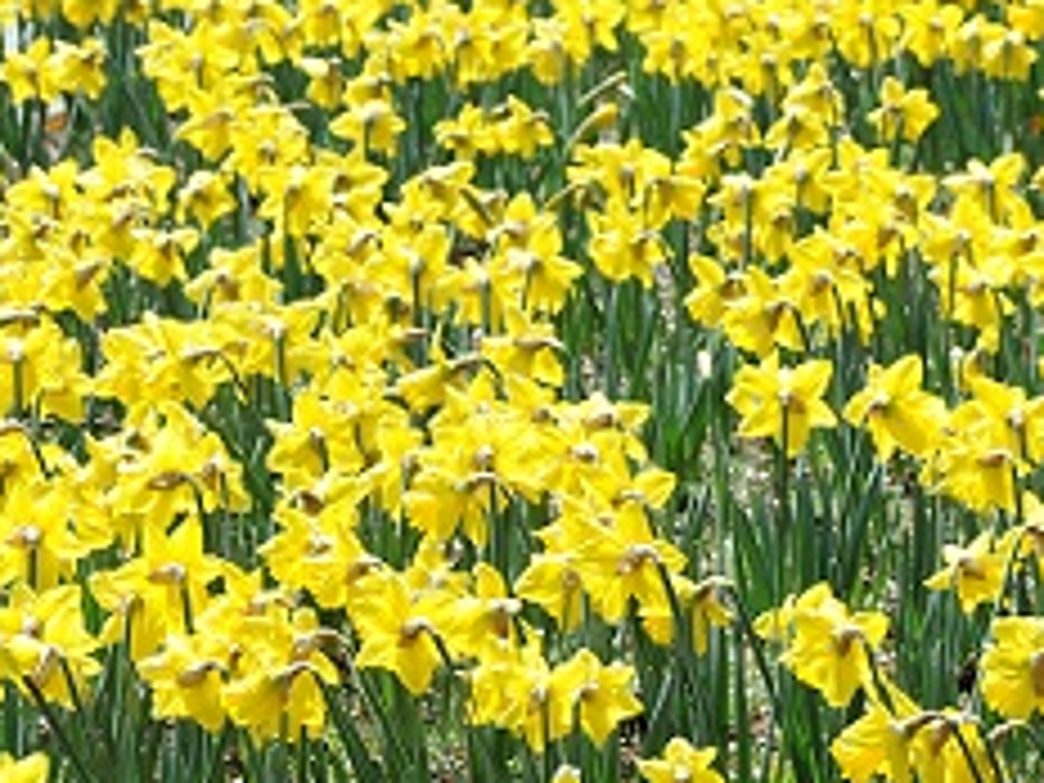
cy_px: 166
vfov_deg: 6.1
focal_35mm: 243
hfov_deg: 8.0
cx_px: 1420
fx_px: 7329
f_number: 10
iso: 500
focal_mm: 92
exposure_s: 1/640
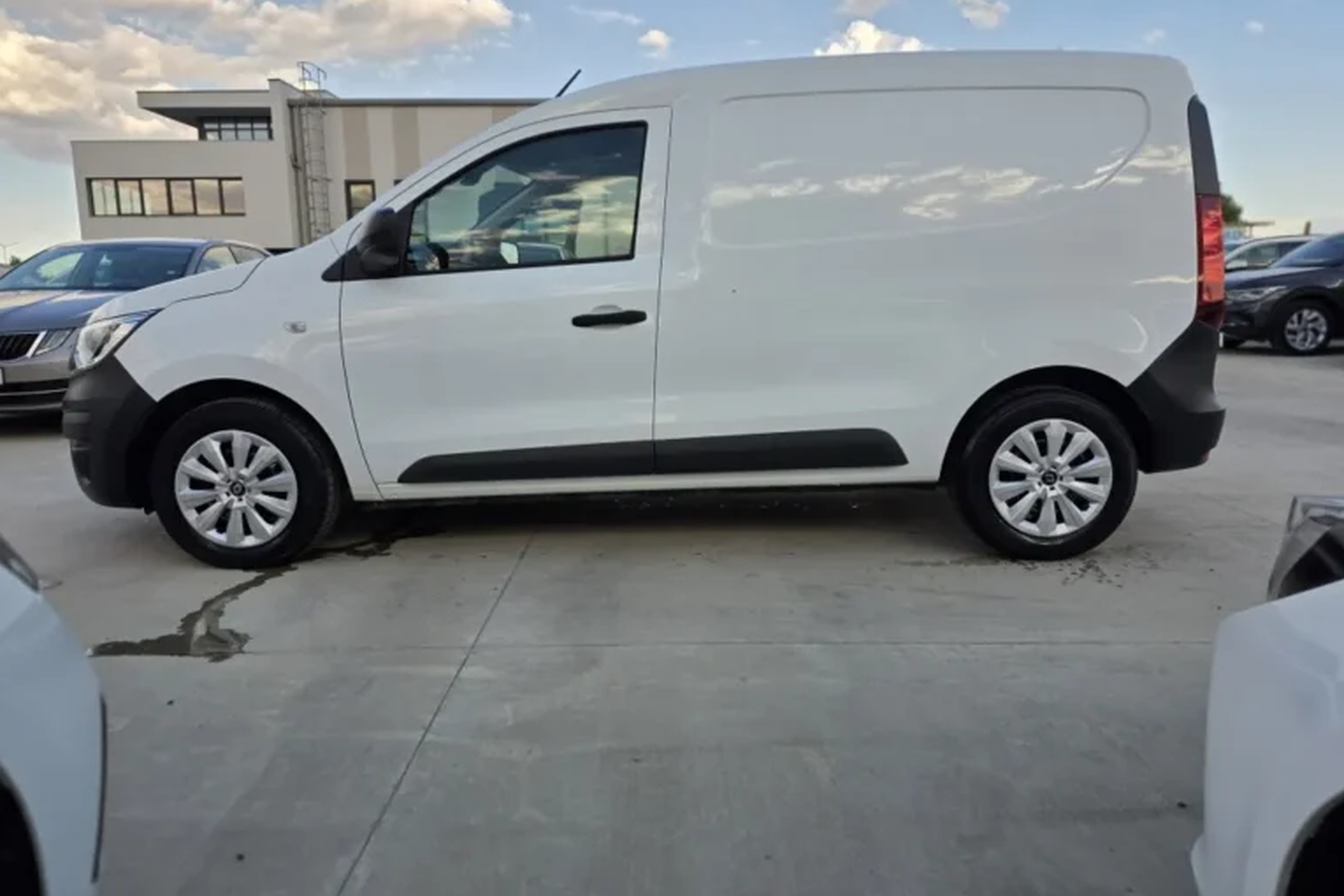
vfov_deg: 53.1
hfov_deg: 73.7
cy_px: 432
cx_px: 671
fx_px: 896
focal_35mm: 24
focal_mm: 6.25
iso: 80
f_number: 1.7
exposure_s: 1/2352
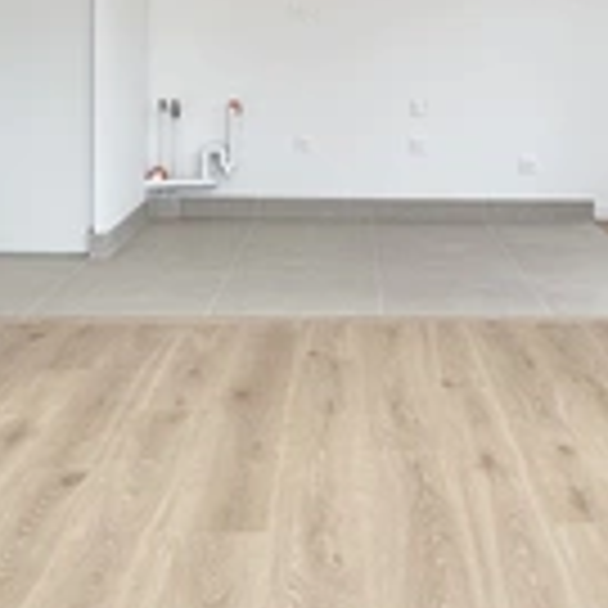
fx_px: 974
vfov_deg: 33.4
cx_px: 457
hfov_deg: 34.0
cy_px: 99
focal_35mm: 49
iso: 40
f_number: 2.2
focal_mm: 2.22
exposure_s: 1/105
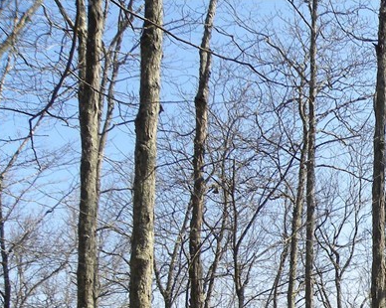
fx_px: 765
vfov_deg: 21.1
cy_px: 380
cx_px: 497
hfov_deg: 24.7
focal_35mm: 67
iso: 64
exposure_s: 1/231
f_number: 5
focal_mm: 4.6
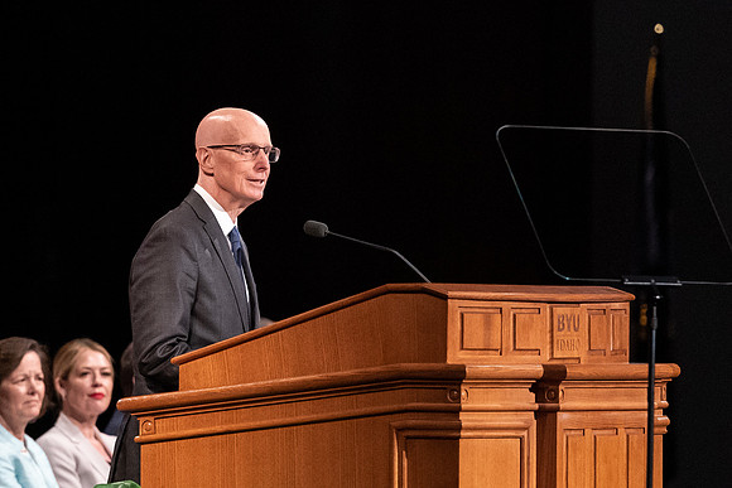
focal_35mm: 482
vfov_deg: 2.9
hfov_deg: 4.3
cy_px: 241
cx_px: 290
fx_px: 9806
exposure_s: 1/500
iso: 3200
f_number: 3.2
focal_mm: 200
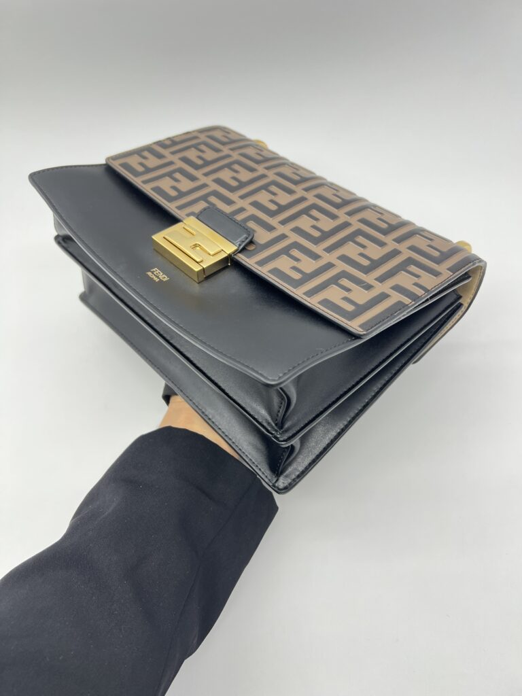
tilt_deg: -48.0
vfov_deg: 67.3
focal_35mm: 26
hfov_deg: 53.1
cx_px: 261
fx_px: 523
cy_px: 348
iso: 80
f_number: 1.5
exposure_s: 1/100
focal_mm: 5.7
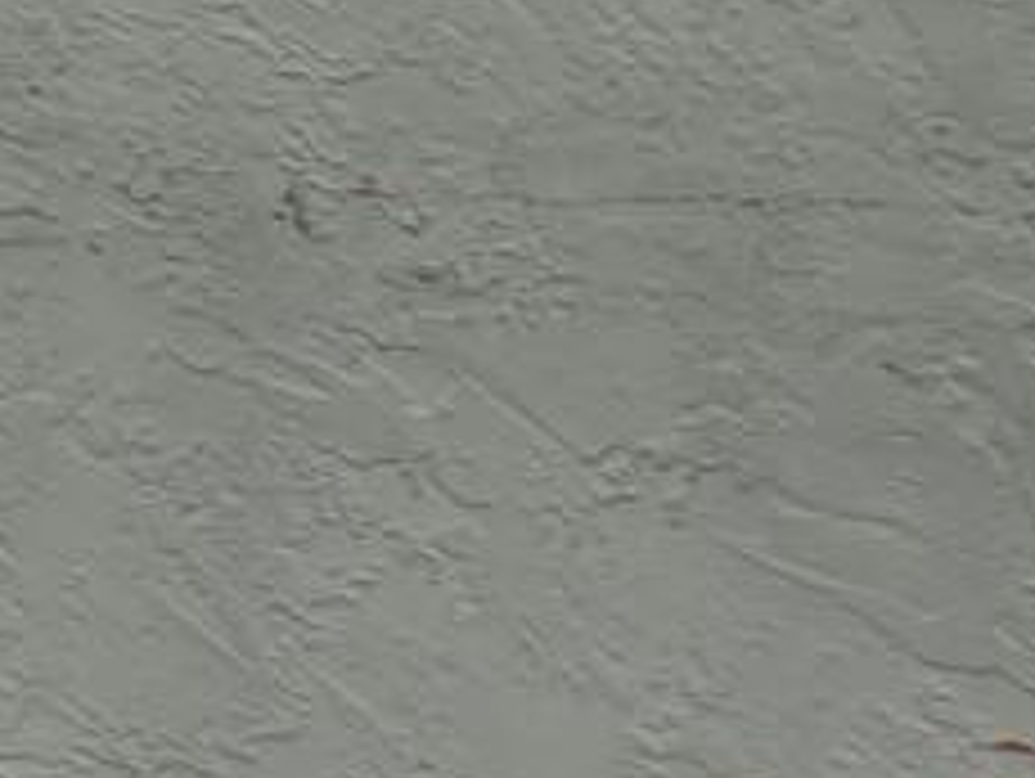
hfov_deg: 8.8
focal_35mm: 160
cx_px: -2534
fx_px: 4789
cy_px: -747
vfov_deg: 8.8
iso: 25
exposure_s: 1/836
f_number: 1.8
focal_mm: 5.4
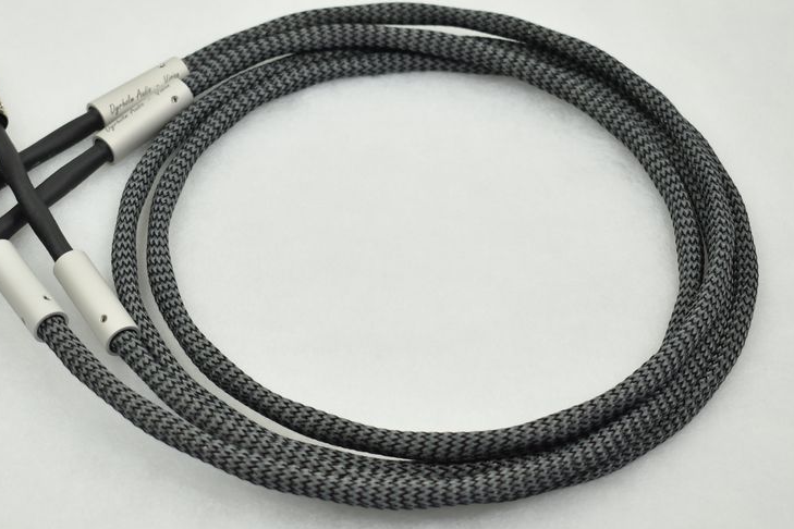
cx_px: 221
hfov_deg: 25.4
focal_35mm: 79
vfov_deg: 17.3
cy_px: 260
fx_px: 1742
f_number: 4.5
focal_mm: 32
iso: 100
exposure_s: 1/50
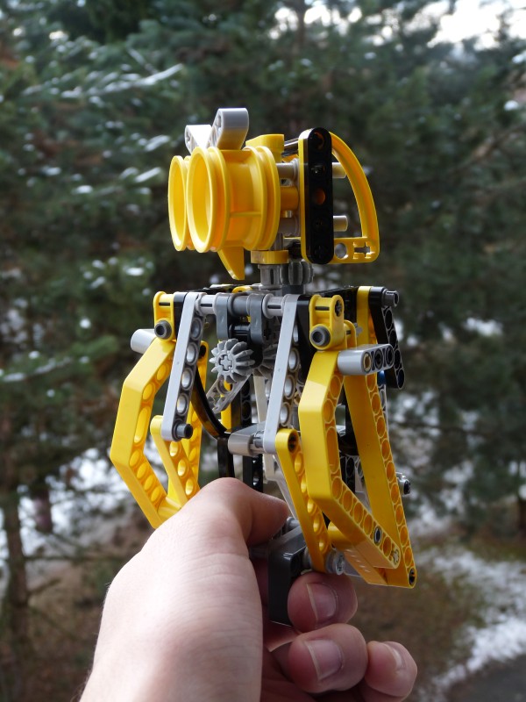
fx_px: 972
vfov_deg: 39.7
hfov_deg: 30.3
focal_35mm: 48
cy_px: 351
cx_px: 263
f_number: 3.6
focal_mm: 8.5
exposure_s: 1/125
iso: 100
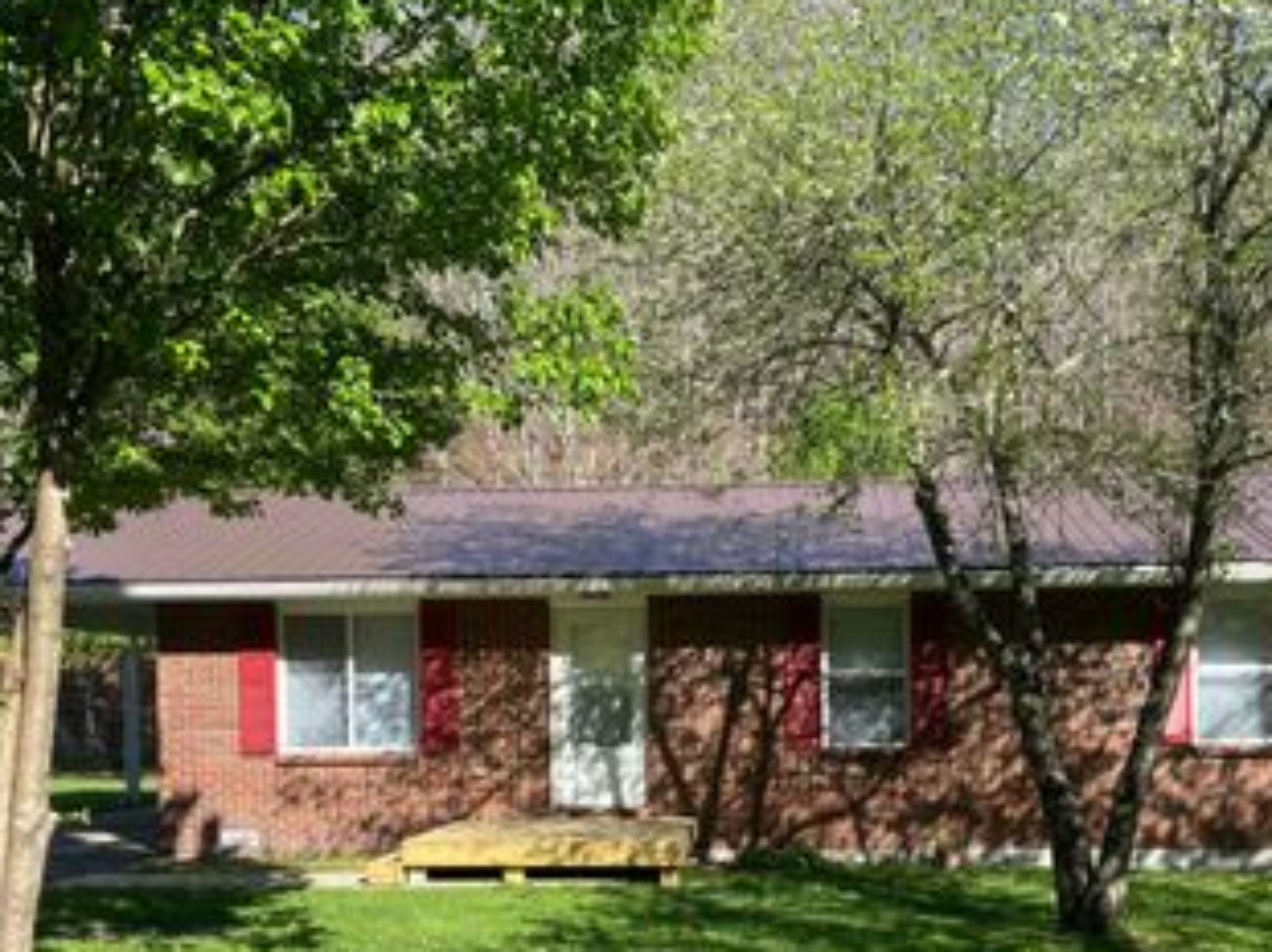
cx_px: 685
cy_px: 716
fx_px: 1542
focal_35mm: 42
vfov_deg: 33.6
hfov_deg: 44.8
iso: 32
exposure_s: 1/1170
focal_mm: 4.25
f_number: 1.8
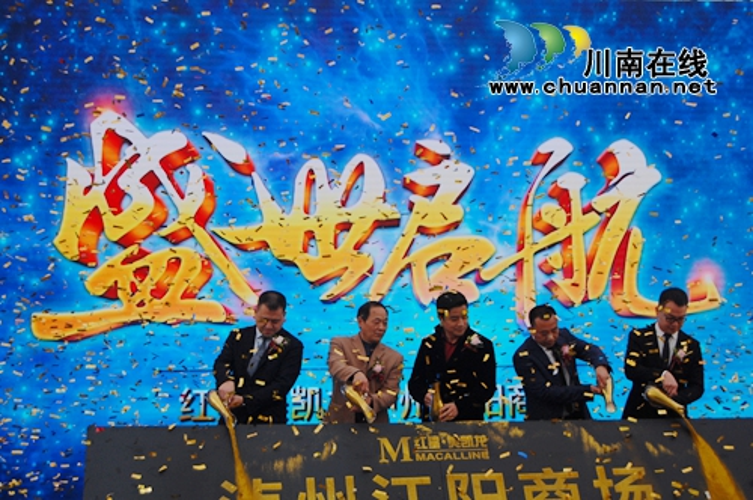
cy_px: 250
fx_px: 1410
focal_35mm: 68
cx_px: 376
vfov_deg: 20.1
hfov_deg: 29.9
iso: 400
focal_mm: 45
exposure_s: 1/125
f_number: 5.6
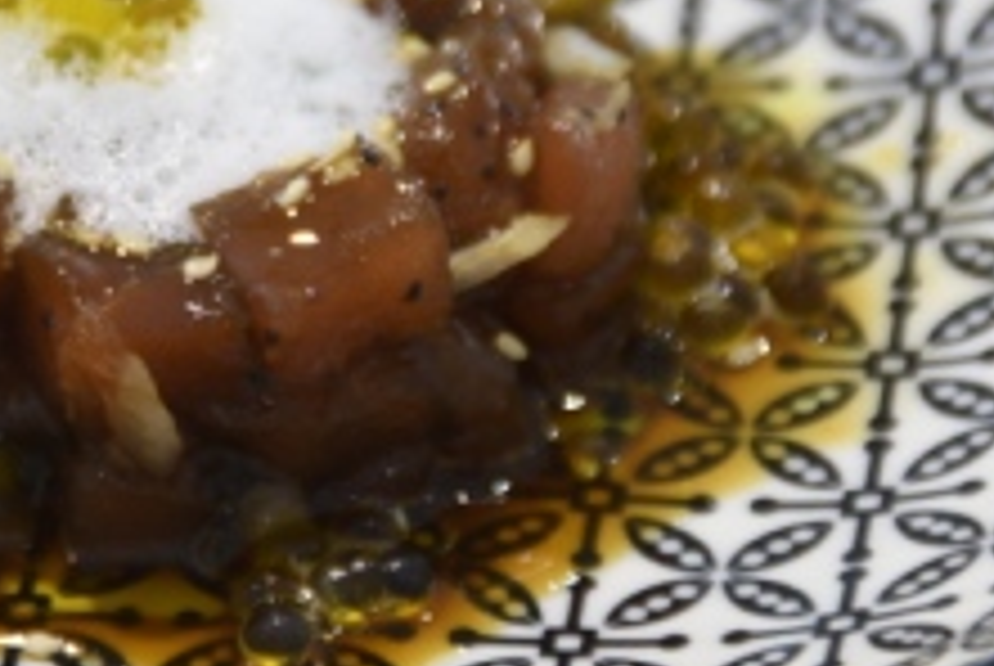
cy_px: 209
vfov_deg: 2.3
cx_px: 207
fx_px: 16782
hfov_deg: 3.4
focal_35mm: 607
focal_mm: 200
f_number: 5.6
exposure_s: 1/50
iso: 1250
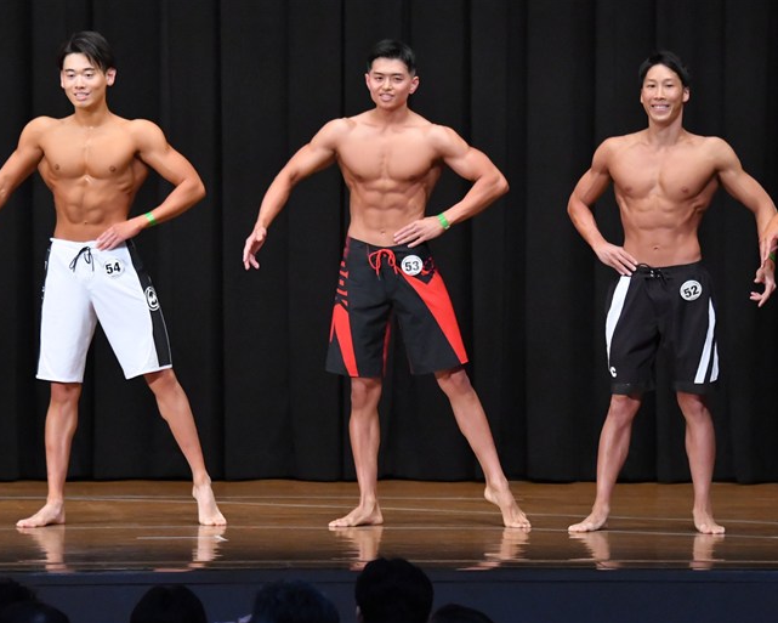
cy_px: 312
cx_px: 419
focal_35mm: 229
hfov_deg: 8.4
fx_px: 5274
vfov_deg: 6.8
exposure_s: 1/400
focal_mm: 135
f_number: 5.6
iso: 8000
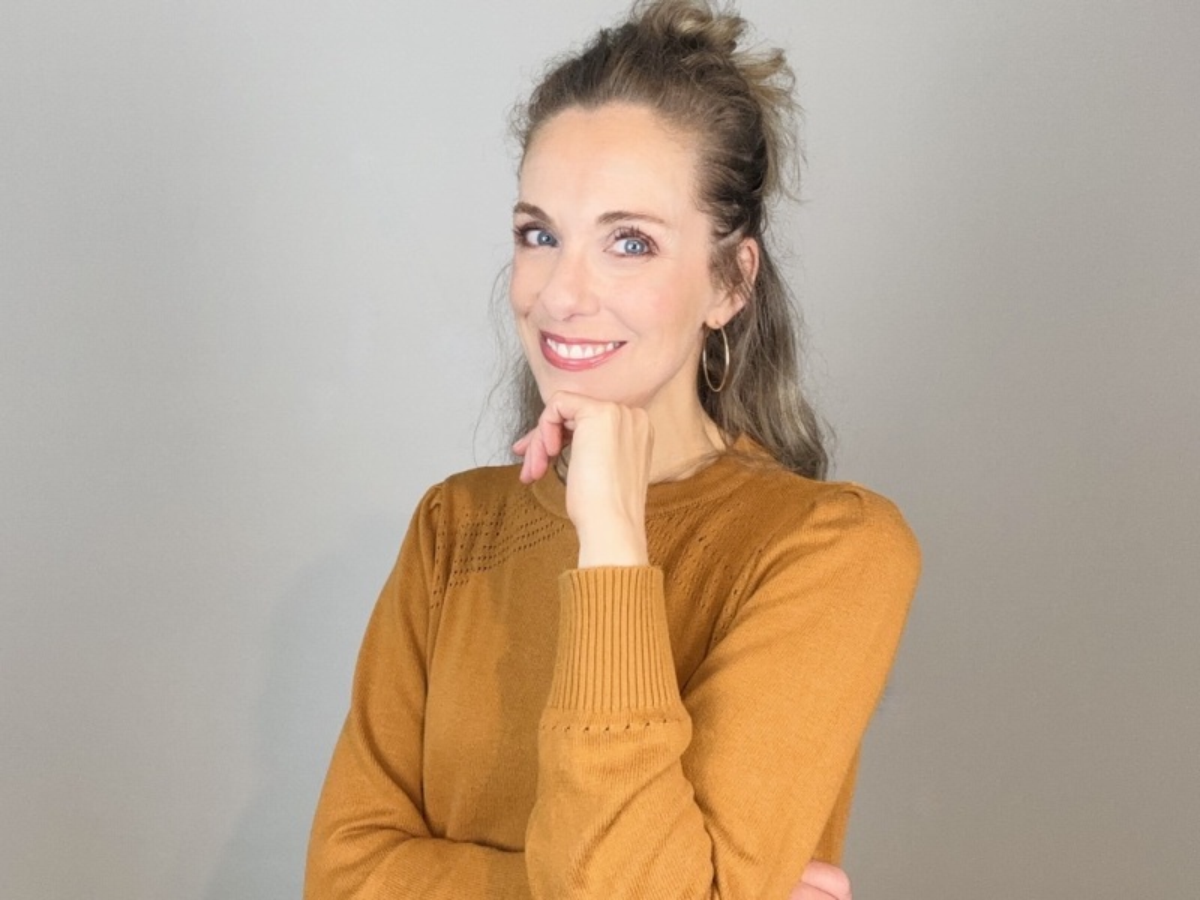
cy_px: 450
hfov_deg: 73.9
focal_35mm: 23
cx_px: 600
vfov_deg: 58.9
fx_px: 797
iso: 50
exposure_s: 1/47
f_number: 1.9
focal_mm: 2.69
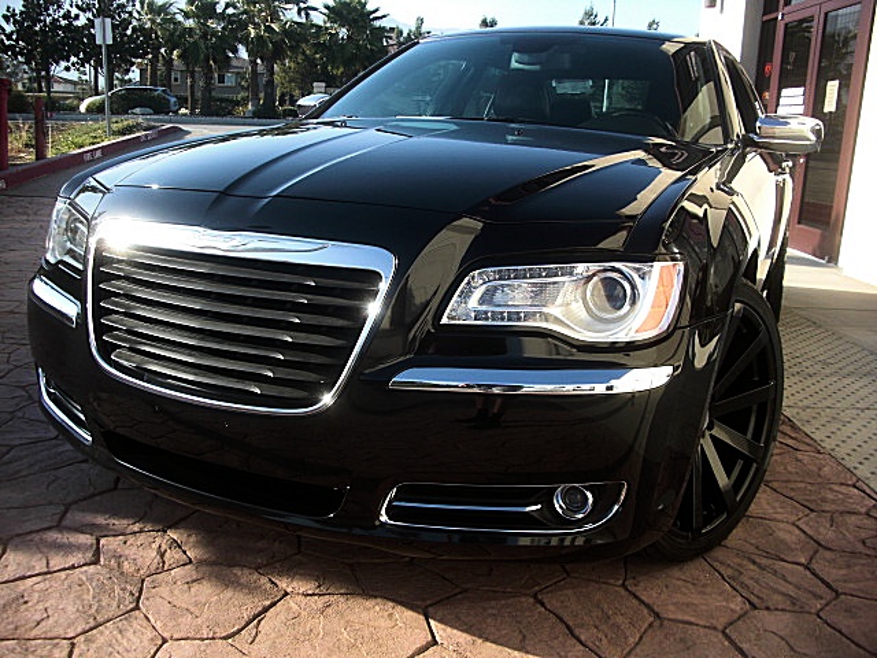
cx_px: 438
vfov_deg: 39.7
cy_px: 329
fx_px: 912
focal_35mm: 36
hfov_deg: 51.4
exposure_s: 1/250
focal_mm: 6.3
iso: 50
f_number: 2.8
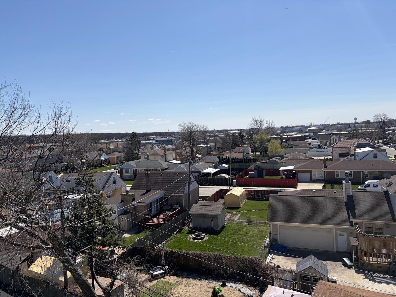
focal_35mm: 26
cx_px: 198
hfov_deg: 67.3
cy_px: 148
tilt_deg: -3.1
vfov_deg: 53.1
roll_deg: +3.7
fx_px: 297
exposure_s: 1/7813
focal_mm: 5.96
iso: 64
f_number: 1.6
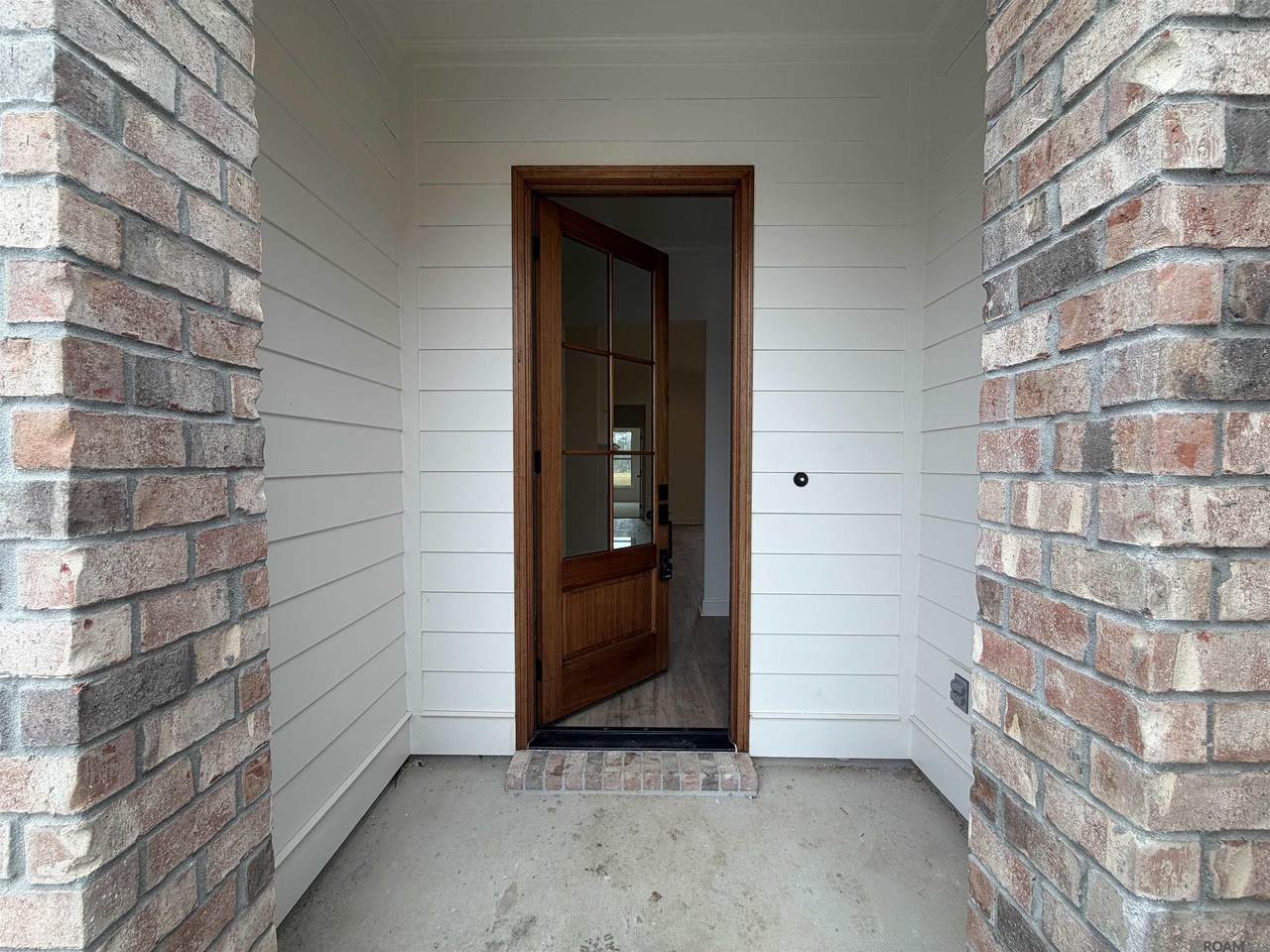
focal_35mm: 14
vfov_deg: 85.7
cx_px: 635
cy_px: 476
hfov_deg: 102.1
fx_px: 514
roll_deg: +0.1
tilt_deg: -2.0
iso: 32
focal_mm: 2.22
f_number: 2.2
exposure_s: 1/120
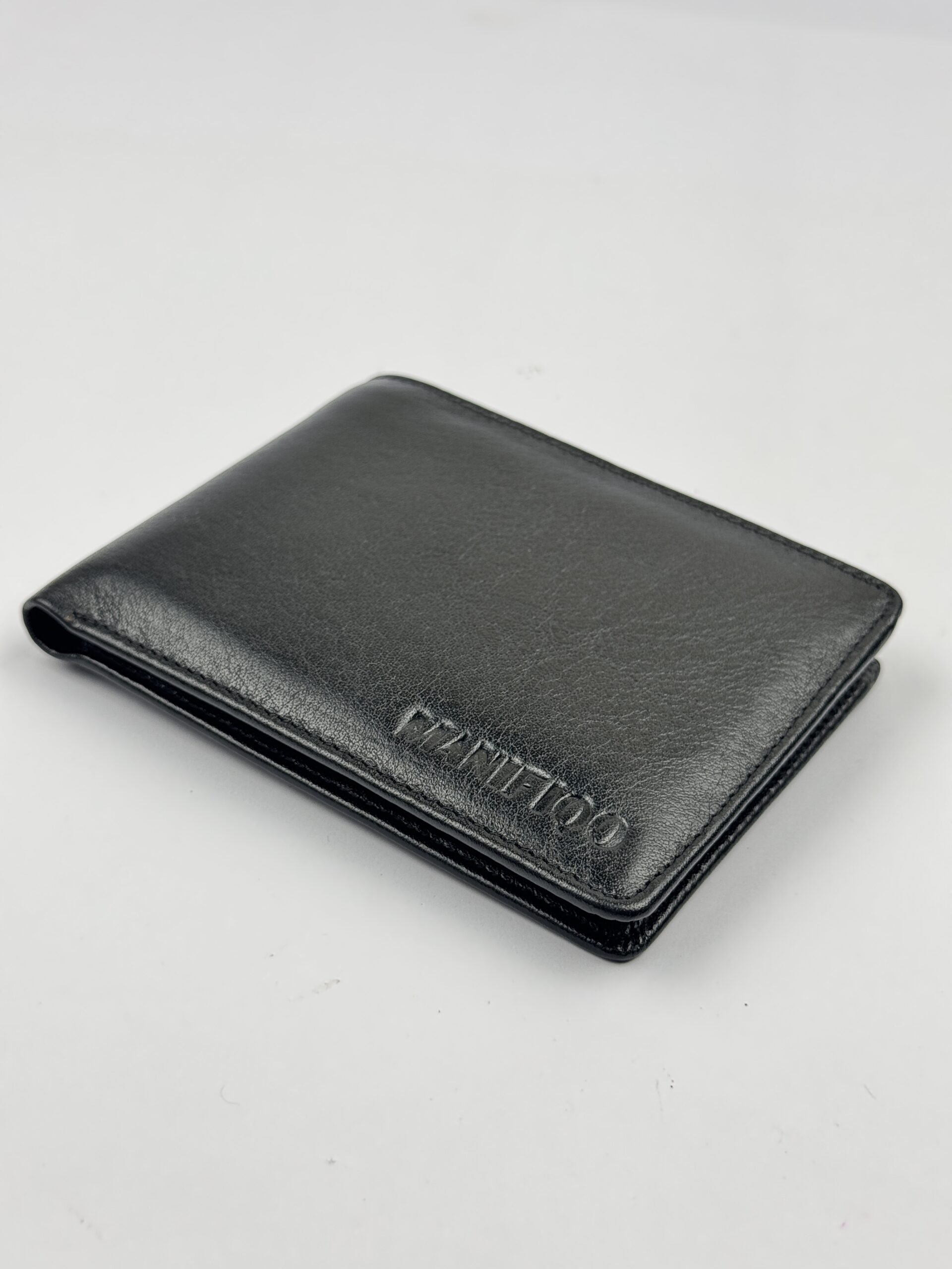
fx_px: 1760
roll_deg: -4.1
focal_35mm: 48
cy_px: 634
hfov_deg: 30.3
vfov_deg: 39.7
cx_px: 476
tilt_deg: -36.7
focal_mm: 6.76
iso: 64
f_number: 1.78
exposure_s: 1/100
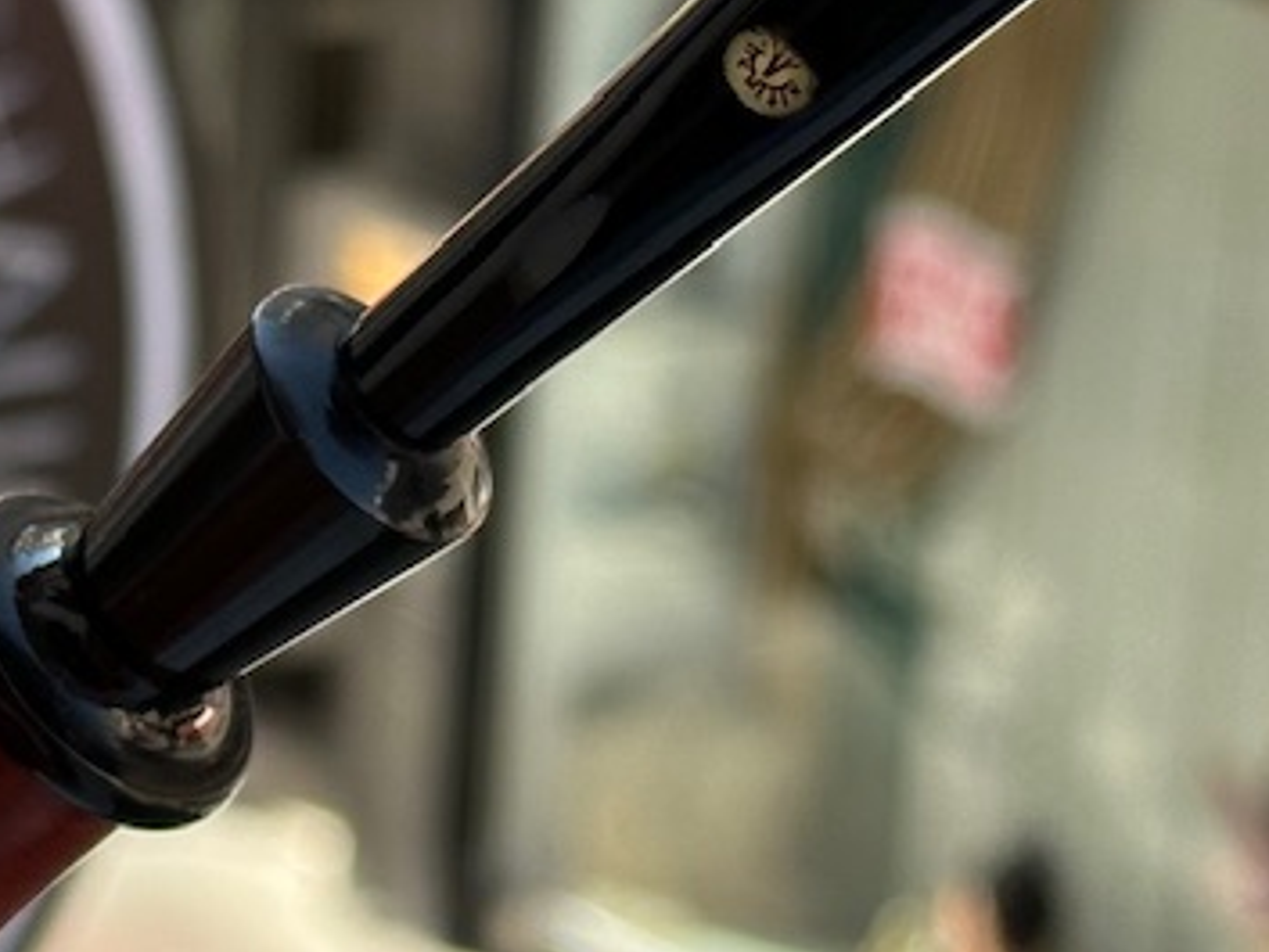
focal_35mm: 174
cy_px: 668
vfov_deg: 8.5
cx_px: 18
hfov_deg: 11.3
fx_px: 6381
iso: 64
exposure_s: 1/880
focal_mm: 6.86
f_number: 1.78
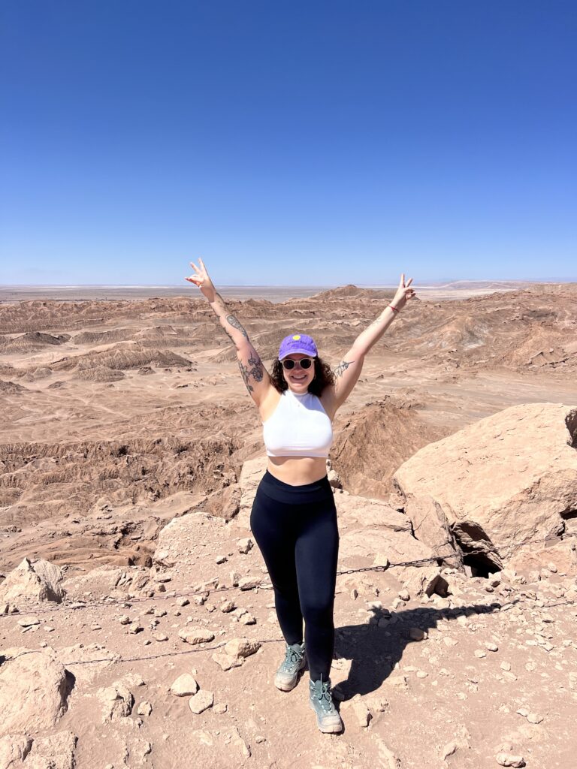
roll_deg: +0.5
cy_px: 384
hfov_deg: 53.1
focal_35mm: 26
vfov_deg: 67.3
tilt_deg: -10.4
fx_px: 578
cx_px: 288
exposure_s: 1/8696
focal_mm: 5.7
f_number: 1.5
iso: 50
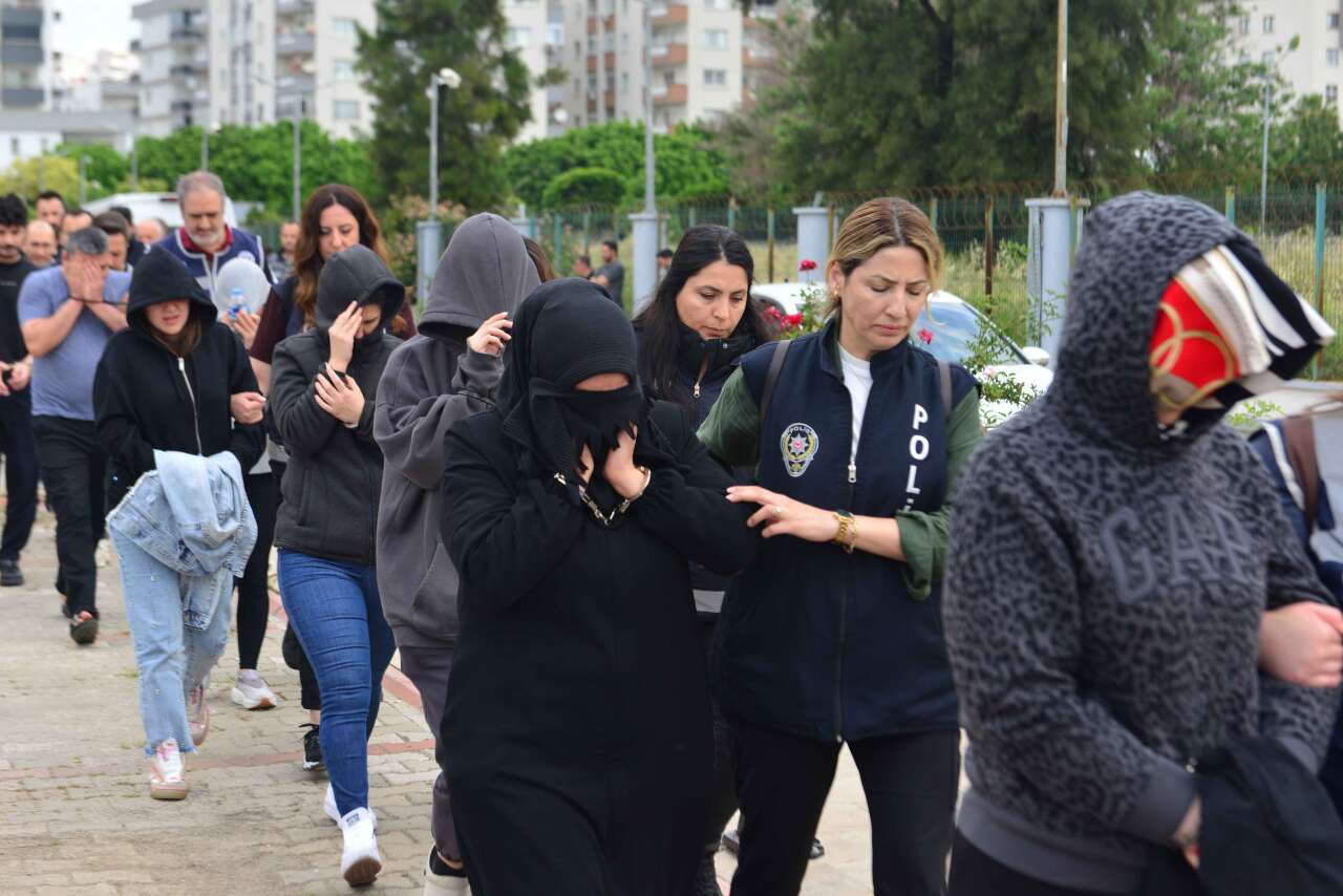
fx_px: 2612
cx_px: 672
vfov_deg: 19.5
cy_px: 448
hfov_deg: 28.8
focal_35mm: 70
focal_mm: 70
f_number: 5.6
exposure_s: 1/800
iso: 500
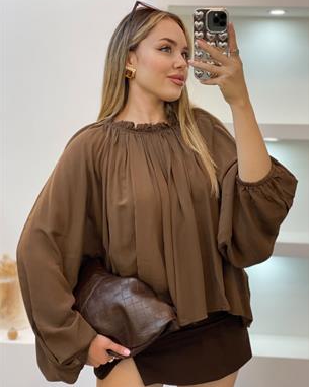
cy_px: 183
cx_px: 156
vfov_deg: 34.1
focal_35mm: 55
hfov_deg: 27.6
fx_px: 628
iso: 125
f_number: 2
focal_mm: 6
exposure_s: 1/100
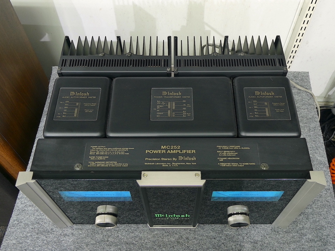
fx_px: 339
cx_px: 168
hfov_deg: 52.6
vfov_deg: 40.7
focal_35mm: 35
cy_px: 126
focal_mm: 6.3
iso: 100
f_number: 3.7
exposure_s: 1/2.5
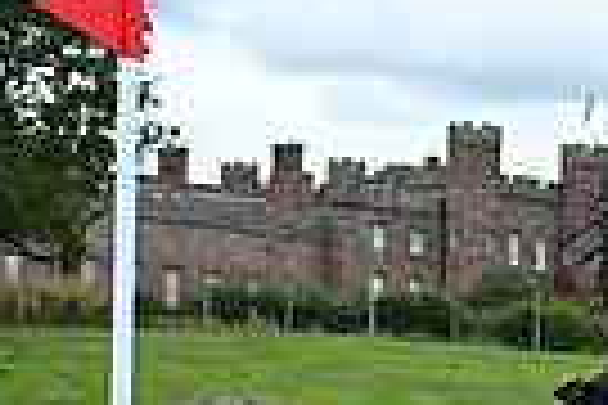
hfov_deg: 9.0
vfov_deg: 6.4
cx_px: 1211
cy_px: 452
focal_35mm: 215
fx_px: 3631
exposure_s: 1/1250
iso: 900
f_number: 5.6
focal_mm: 50
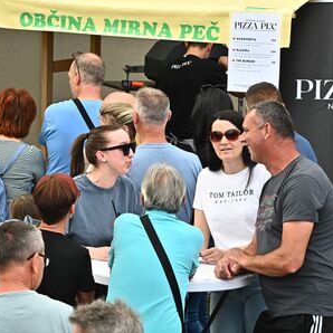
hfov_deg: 7.2
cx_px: 123
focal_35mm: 244
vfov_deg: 7.2
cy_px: 166
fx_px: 2656
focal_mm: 190
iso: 1600
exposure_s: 1/200
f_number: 16
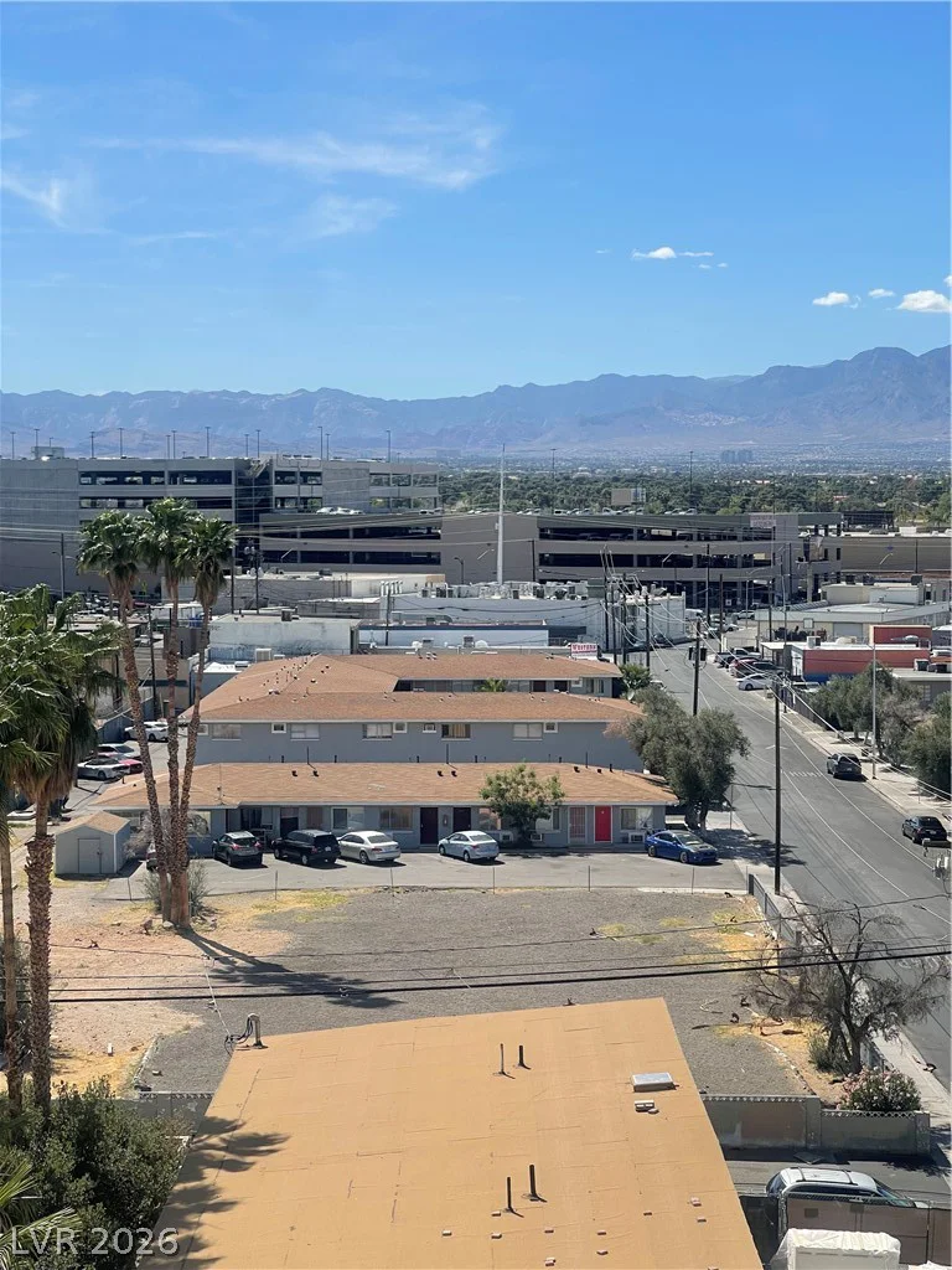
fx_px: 2347
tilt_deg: -5.0
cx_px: 476
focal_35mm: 64
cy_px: 635
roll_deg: +0.0
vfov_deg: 30.3
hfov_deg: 22.9
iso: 20
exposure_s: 1/1647
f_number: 2.2
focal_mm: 7.5
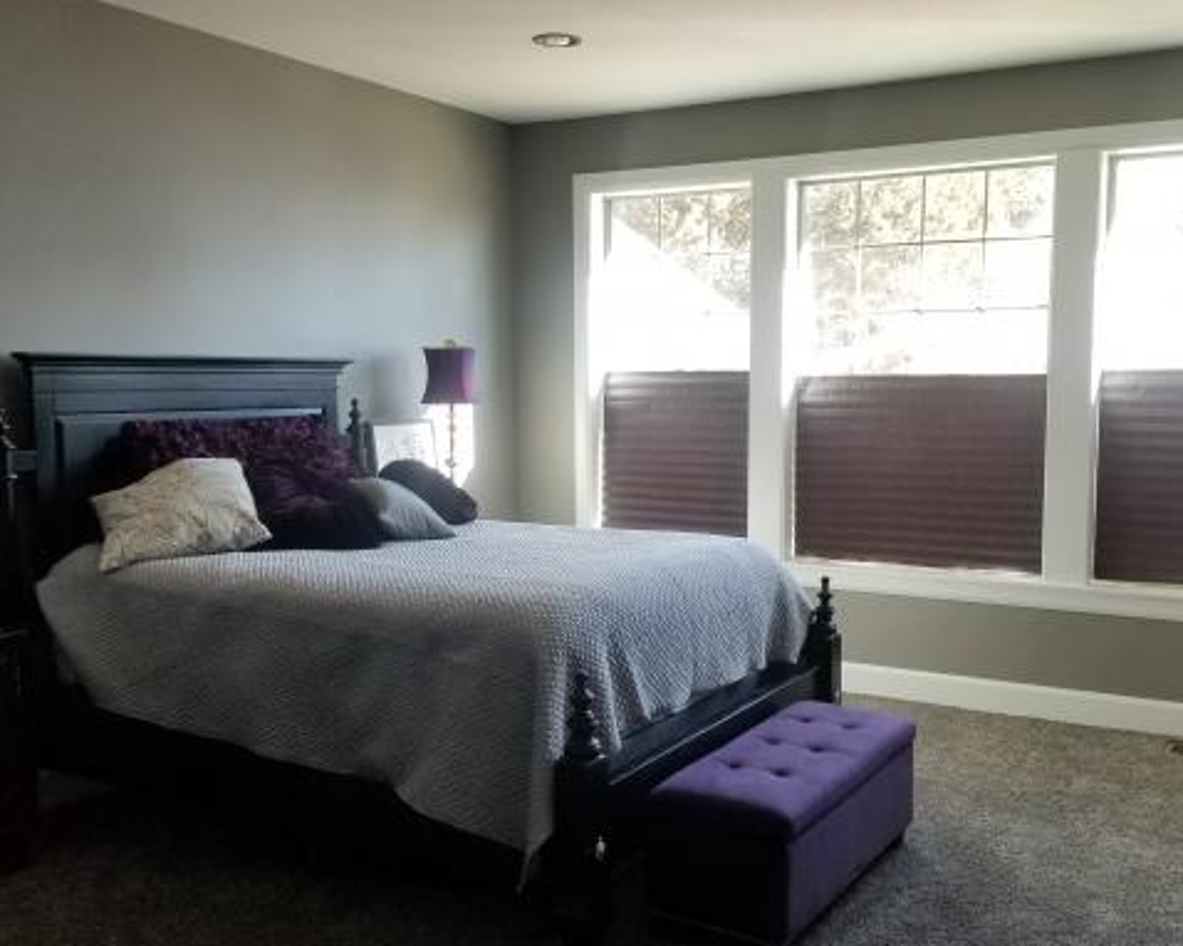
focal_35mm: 34
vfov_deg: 43.3
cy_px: 527
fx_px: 1190
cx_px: 671
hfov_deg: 52.7
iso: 80
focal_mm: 4.25
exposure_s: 1/120
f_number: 1.7
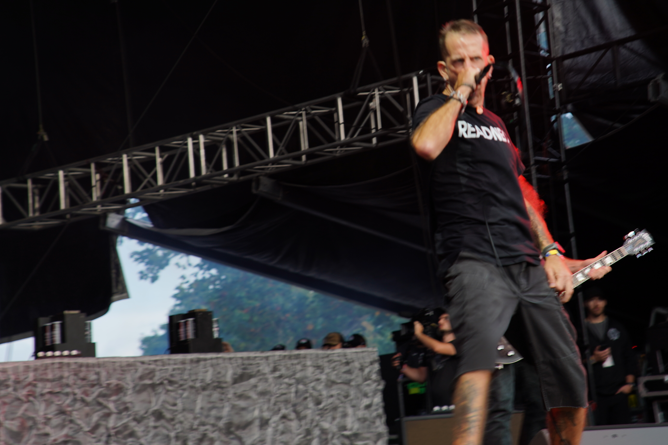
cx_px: 377
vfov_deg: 14.0
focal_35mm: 98
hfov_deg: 20.8
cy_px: 162
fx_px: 1818
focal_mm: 73
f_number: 4.5
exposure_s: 1/40
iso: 100
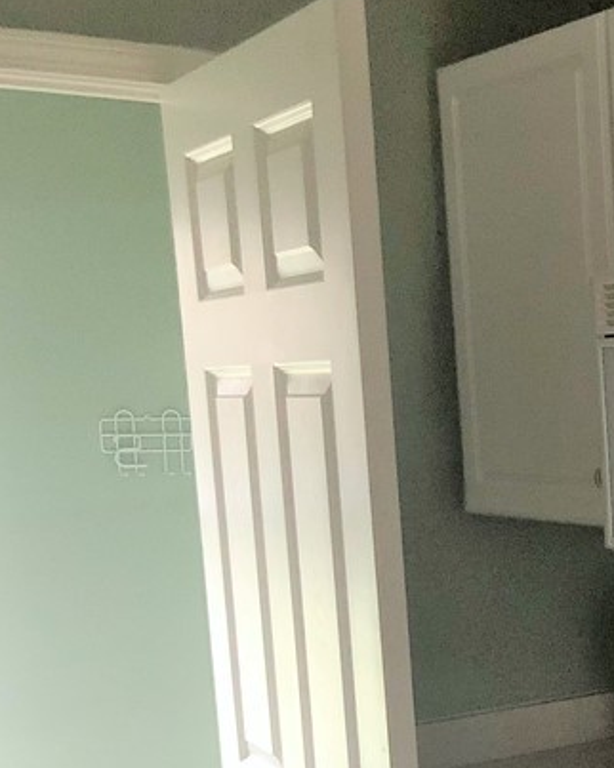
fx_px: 1637
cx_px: 879
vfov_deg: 25.8
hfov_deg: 19.0
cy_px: 650
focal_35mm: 72
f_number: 1.8
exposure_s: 1/4
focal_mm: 3.99
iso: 125
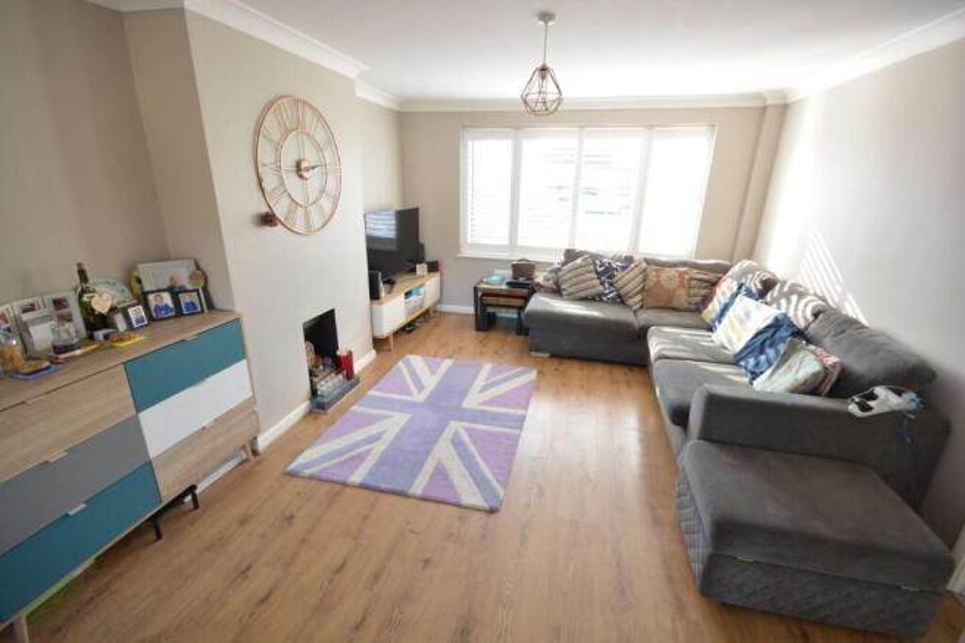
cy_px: 322
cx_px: 482
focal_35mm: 15
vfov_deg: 77.3
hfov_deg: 100.4
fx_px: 402
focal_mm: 10
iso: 400
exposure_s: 1/15
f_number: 8
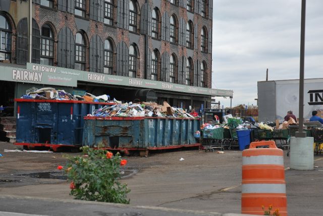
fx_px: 674
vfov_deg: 18.2
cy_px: 108
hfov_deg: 26.9
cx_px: 162
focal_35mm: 75
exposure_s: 1/125
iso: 160
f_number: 5.6
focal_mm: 50
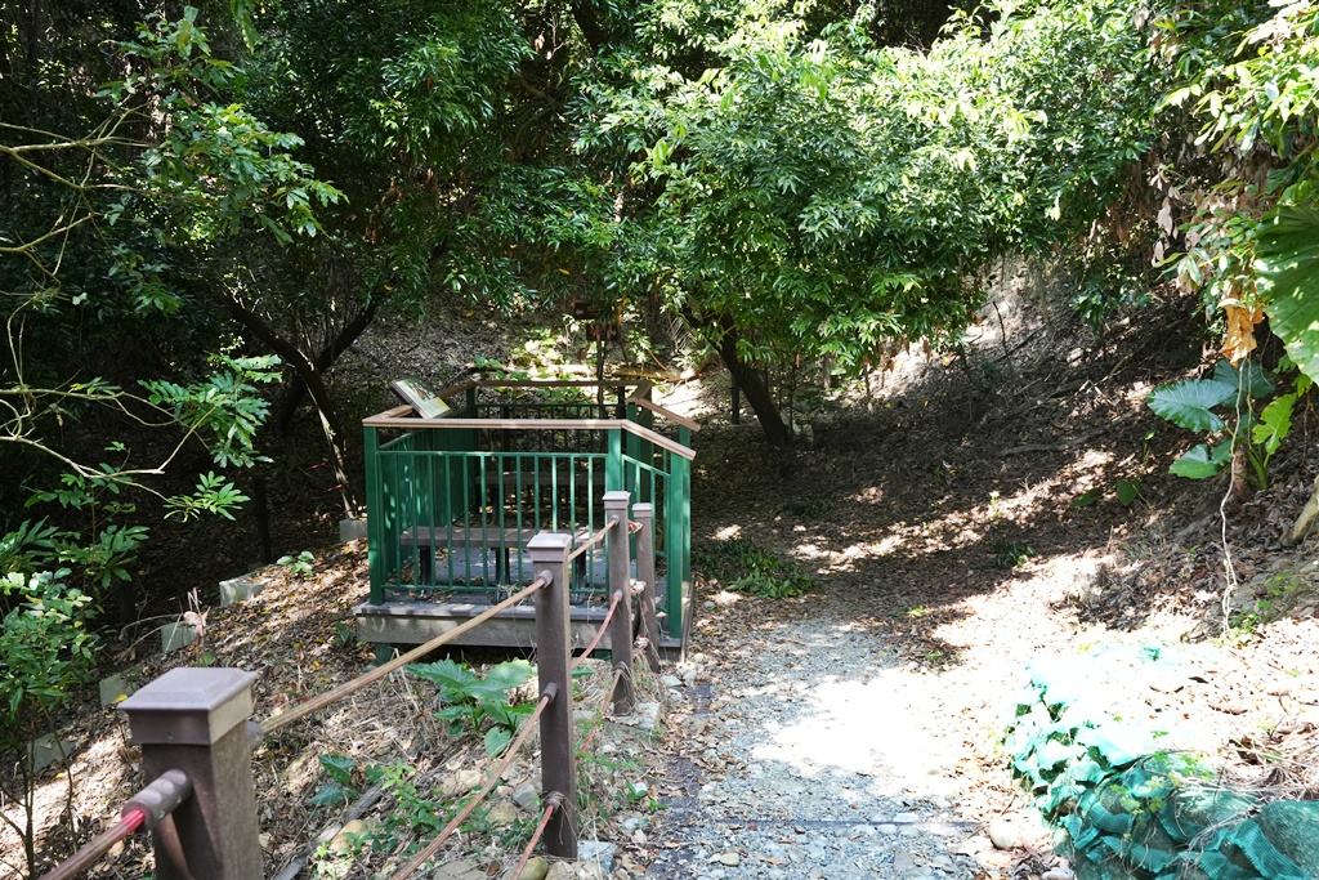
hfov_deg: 61.3
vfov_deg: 43.1
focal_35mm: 30
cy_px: 440
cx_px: 660
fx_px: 1114
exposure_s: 1/200
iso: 2000
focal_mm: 30.4
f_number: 8
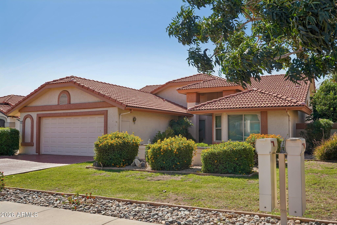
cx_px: 168
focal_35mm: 32
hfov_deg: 58.0
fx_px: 304
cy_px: 112
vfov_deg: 40.5
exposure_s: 1/500
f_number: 8
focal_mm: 32.5
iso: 400
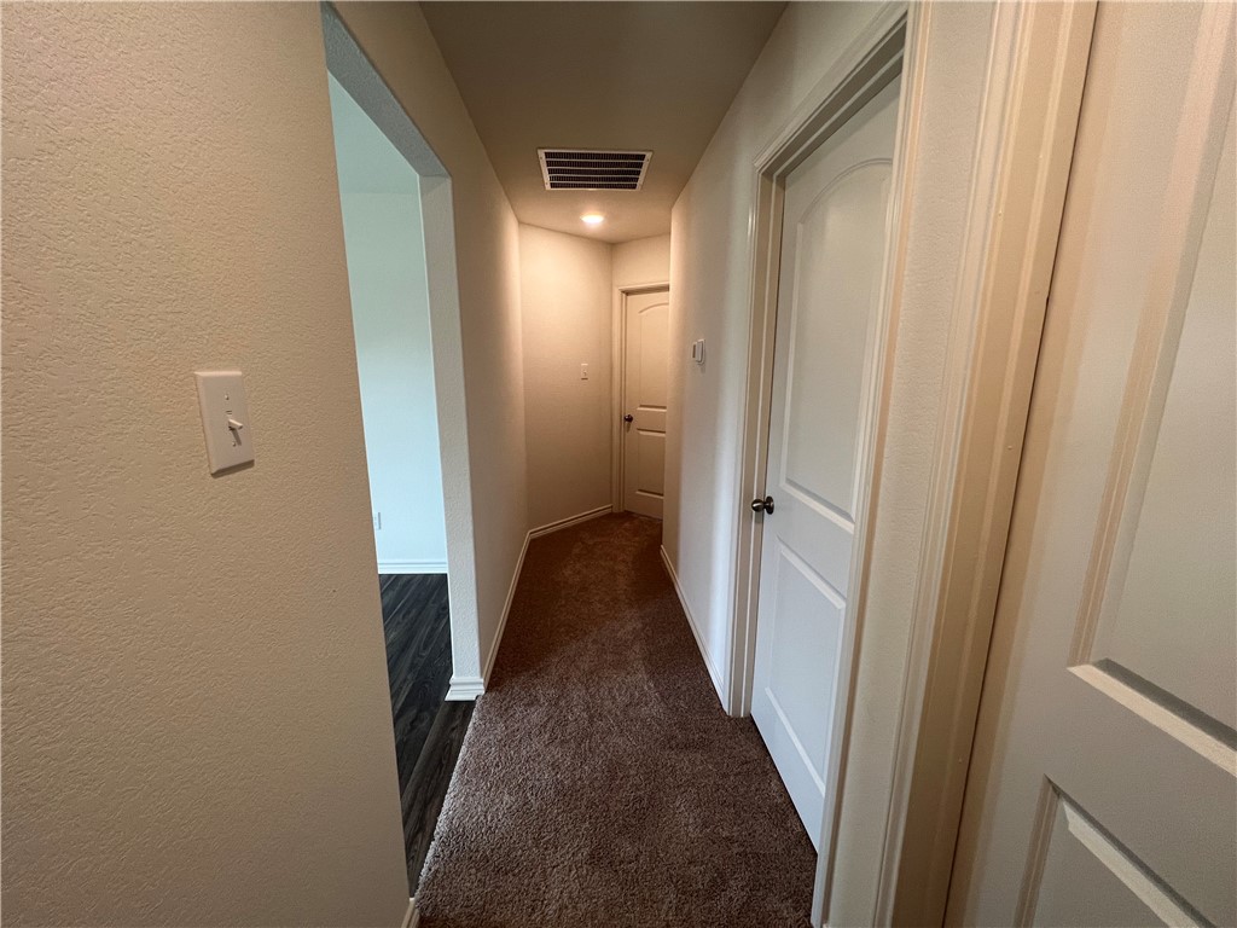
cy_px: 464
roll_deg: -0.3
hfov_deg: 106.2
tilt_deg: -11.3
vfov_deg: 89.9
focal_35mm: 13
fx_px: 465
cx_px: 618
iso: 200
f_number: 1.8
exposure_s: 1/120
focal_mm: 1.57
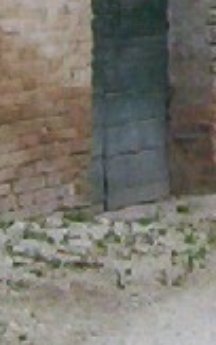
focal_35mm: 278
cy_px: -470
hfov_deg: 4.6
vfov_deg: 7.1
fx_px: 2616
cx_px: 559
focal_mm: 5.54
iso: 100
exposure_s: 1/621
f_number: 2.76
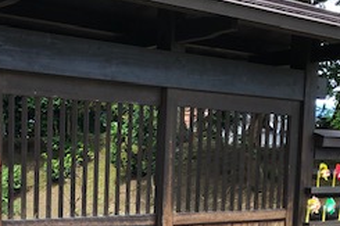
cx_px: 44
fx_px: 717
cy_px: 252
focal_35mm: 76
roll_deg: -0.6
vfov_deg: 17.3
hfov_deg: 25.9
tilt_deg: -7.0
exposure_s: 1/160
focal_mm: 3.99
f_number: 1.8
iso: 20
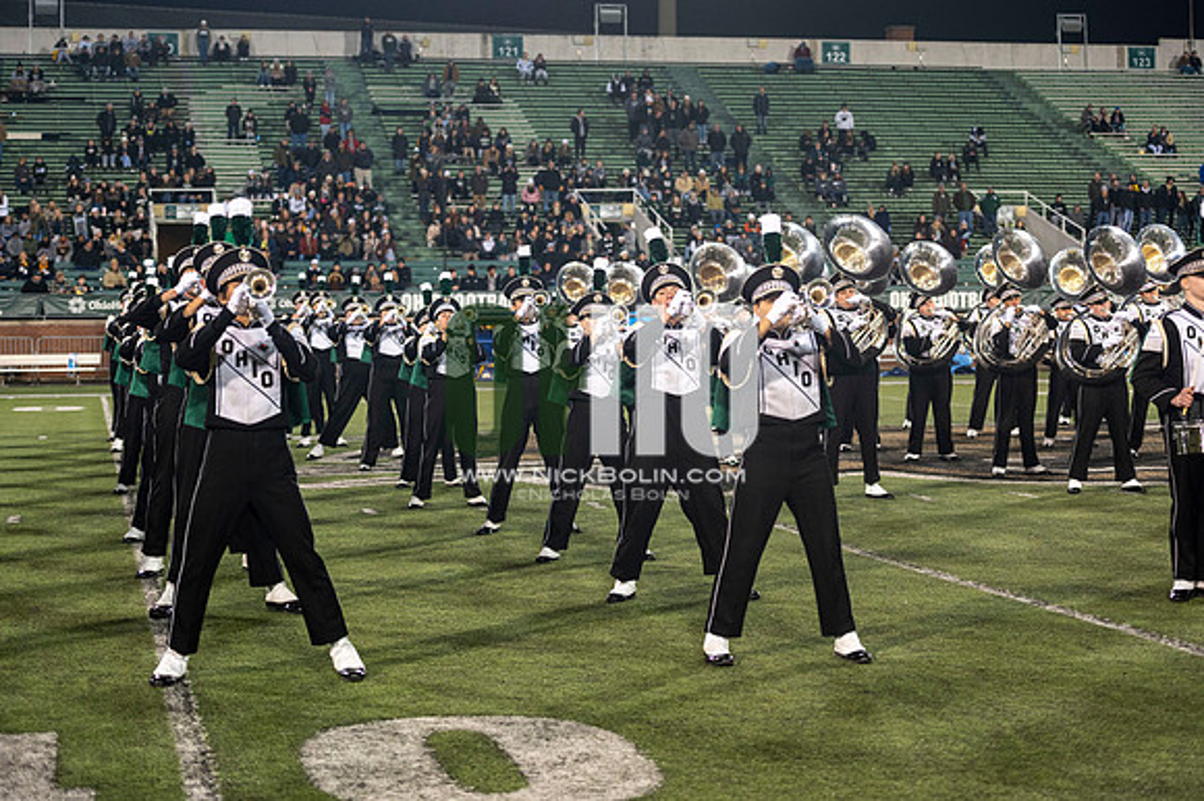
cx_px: 602
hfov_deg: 28.9
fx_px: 2340
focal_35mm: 70
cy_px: 400
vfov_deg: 19.4
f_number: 2.8
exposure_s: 1/500
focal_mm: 70
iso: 1000
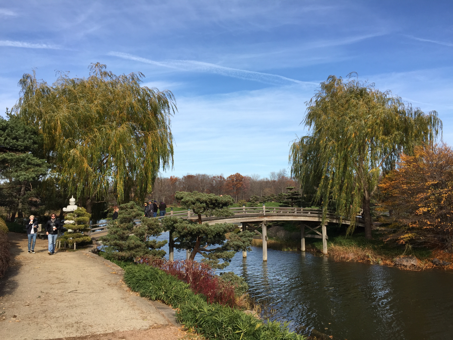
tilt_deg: +5.8
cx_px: 226
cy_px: 170
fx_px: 380
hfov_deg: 61.7
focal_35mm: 29
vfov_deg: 48.2
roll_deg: +1.2
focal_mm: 4.15
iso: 32
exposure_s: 1/1041
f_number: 2.2
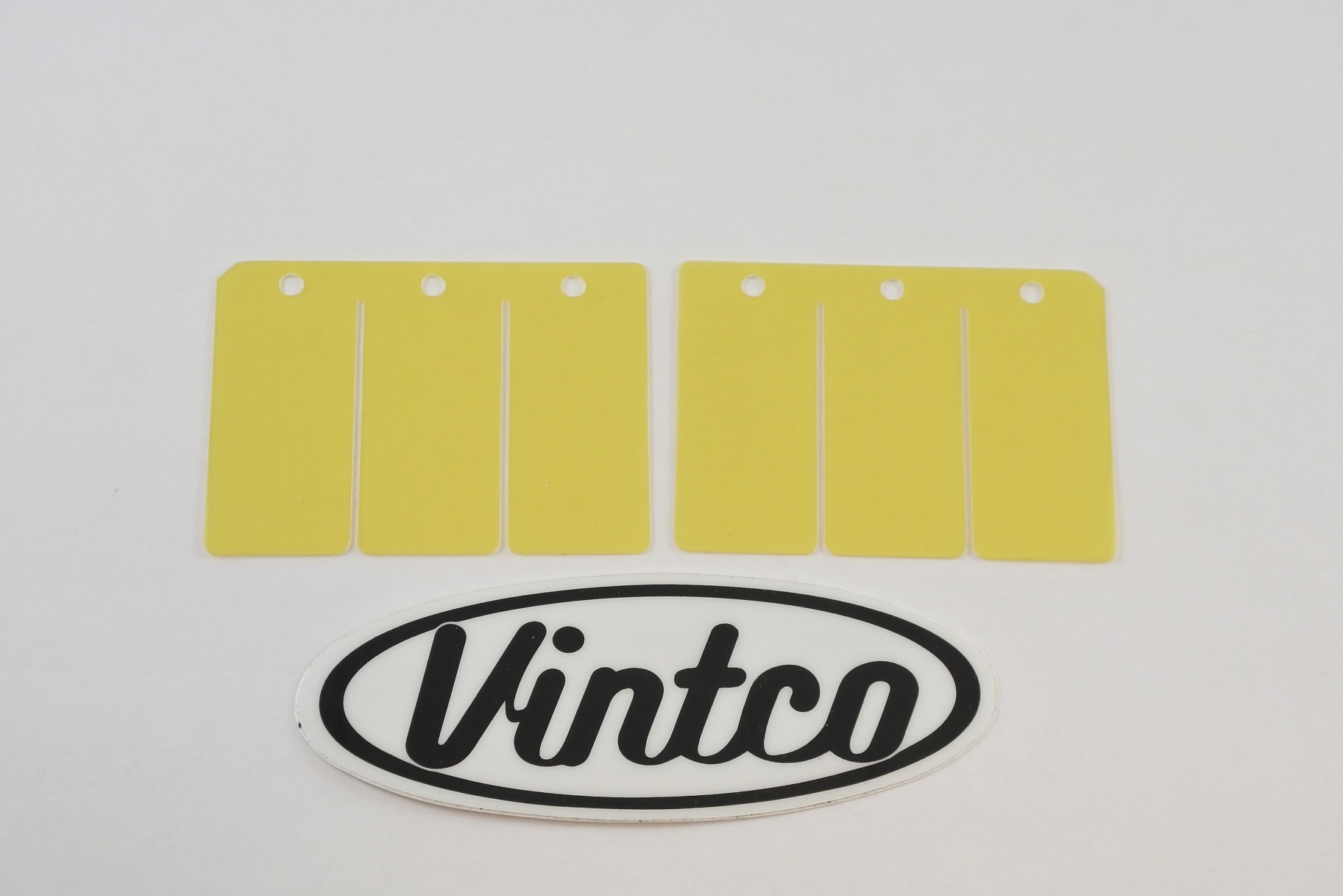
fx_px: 1716
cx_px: 672
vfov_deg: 29.2
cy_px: 448
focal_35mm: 46
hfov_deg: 42.7
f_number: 4.5
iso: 400
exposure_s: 1/160
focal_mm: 17.2
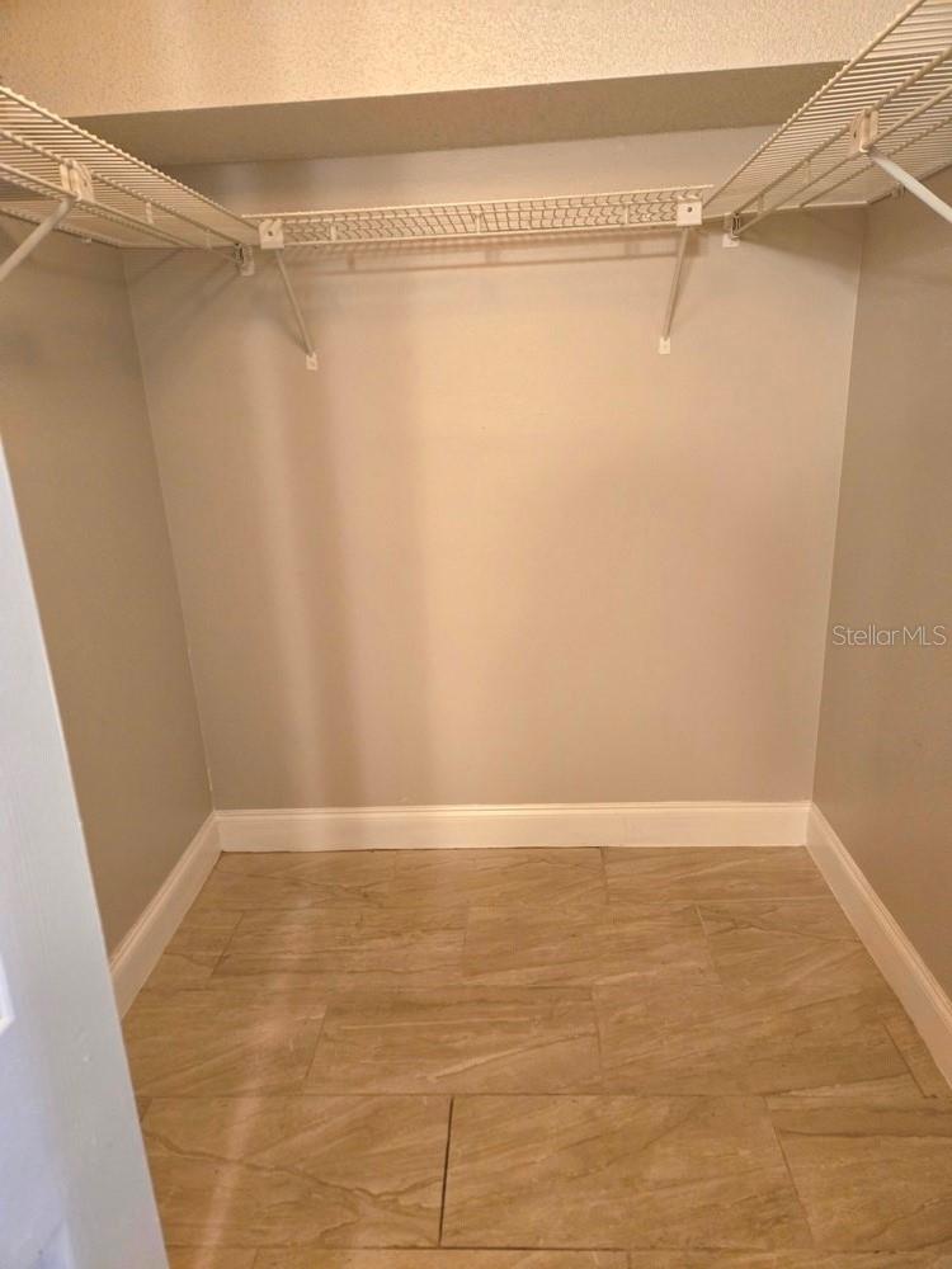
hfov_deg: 58.9
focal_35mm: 23
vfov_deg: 73.9
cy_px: 634
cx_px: 476
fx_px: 843
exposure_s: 1/60
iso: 640
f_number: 1.8
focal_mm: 5.4
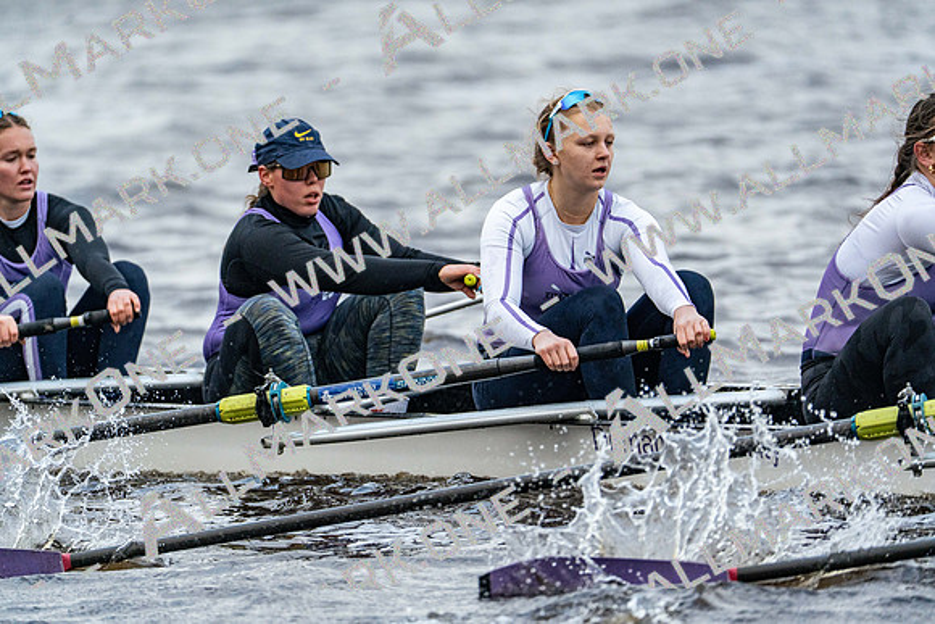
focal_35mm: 419
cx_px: 468
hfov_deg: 4.9
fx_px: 10884
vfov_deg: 3.3
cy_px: 312
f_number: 6.3
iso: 4000
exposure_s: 1/1600
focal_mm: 419
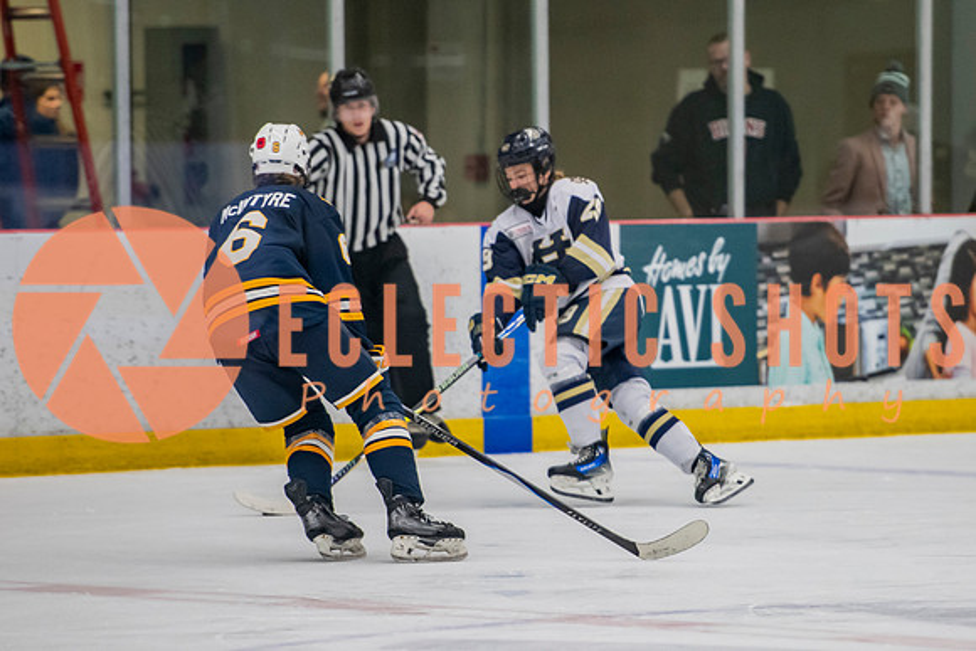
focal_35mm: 305
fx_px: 8280
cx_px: 610
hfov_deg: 6.7
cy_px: 363
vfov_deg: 4.5
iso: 2000
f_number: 3.2
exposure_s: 1/640
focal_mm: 195
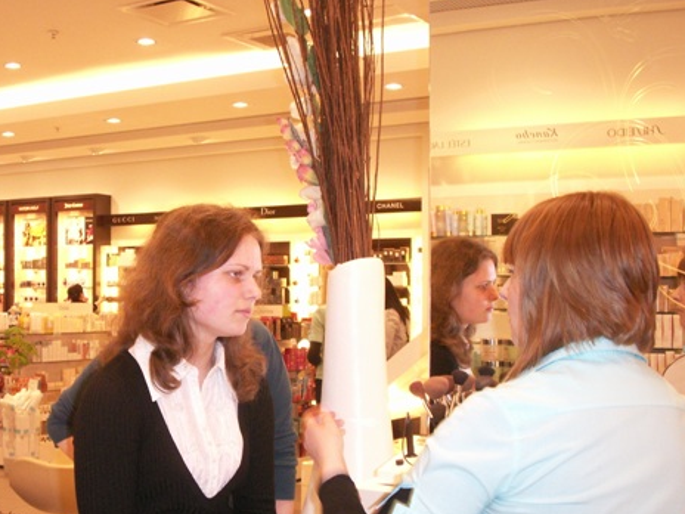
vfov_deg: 28.5
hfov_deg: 37.1
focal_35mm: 51
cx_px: 227
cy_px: 321
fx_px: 1009
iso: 160
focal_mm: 7.7
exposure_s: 1/40
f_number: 3.5
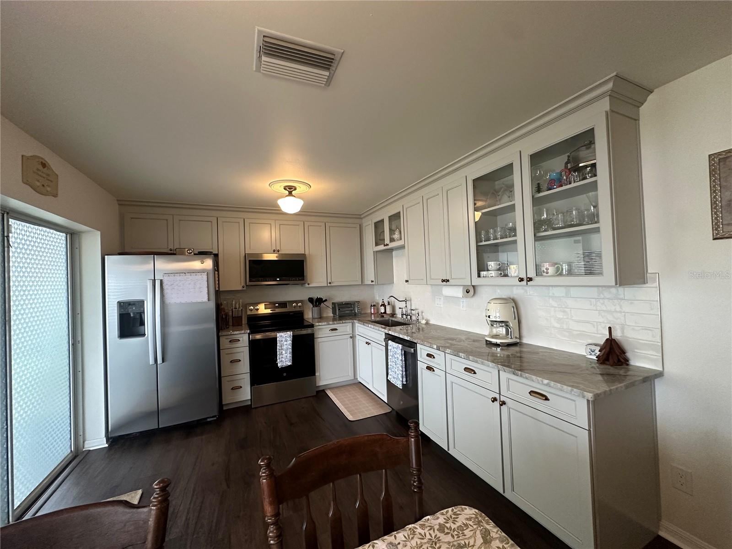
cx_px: 366
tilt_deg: +0.2
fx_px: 296
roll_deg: +1.9
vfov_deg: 85.7
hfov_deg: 102.1
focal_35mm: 14
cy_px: 274
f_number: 2.2
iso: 250
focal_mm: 2.22
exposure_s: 1/60
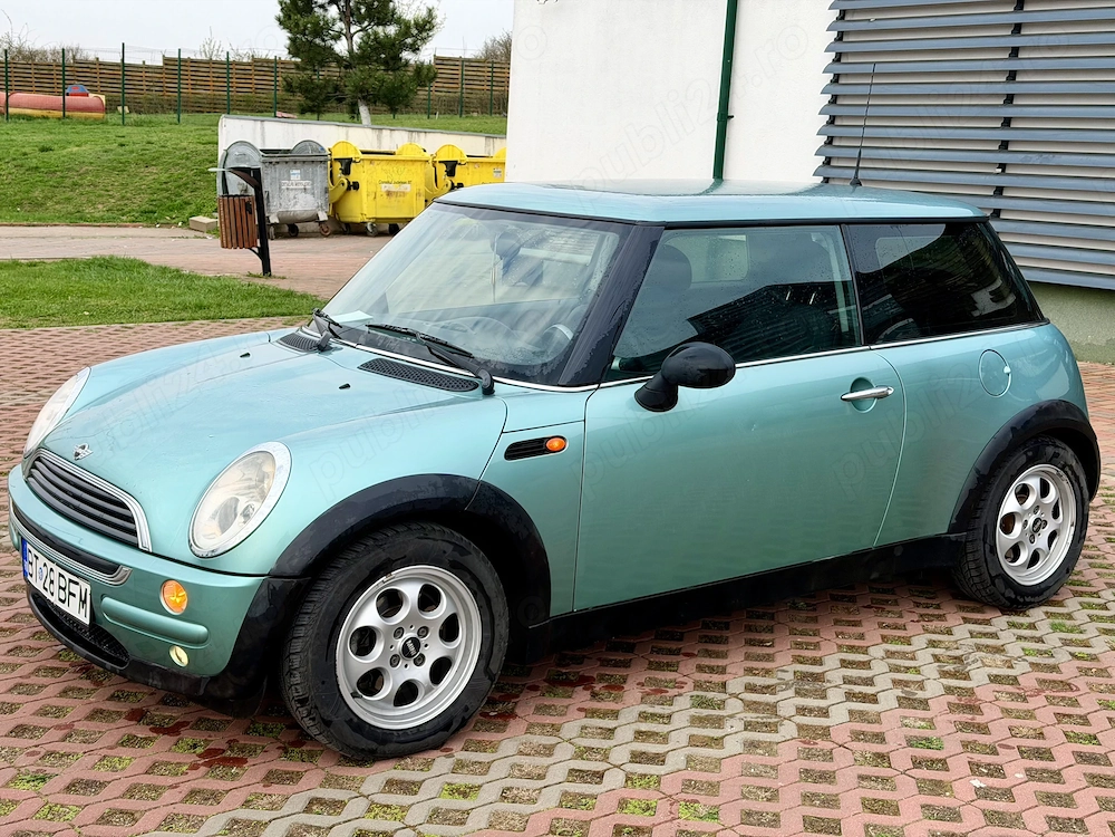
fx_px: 1546
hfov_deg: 39.7
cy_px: 418
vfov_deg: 30.3
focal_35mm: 48
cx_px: 558
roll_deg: -3.4
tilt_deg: -9.9
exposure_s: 1/1484
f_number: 1.78
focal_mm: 6.76
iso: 64
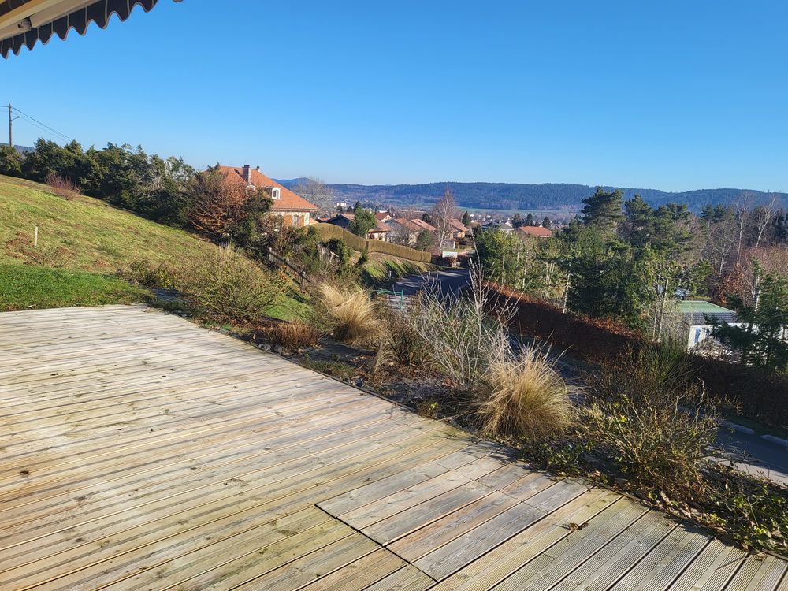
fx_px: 592
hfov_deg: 67.3
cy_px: 296
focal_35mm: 26
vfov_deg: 53.1
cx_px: 394
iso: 50
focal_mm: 4.25
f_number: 1.8
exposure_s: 1/2140
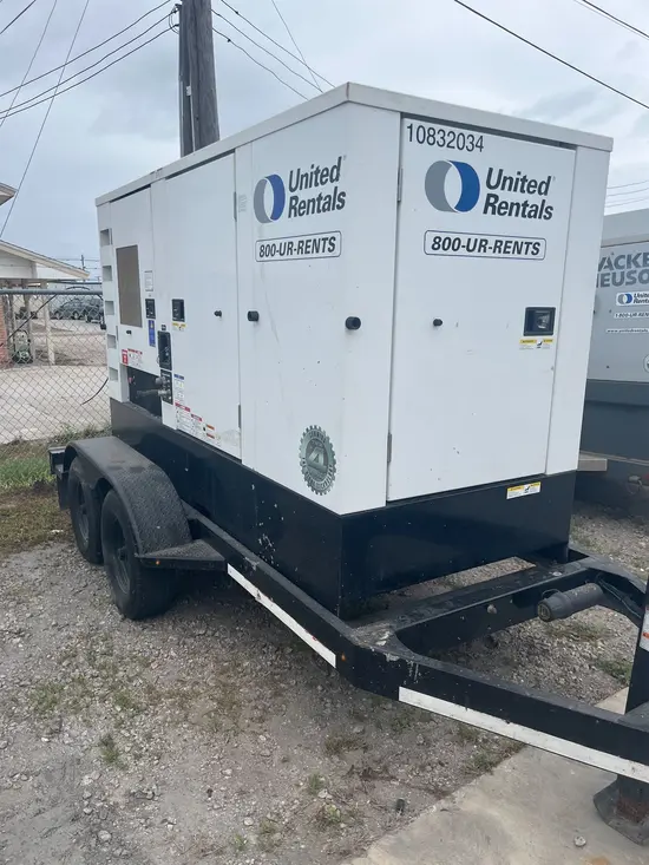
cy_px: 432
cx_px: 324
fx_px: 650
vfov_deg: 67.3
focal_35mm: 26
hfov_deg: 53.1
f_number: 1.6
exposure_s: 1/1477
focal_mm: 5.1
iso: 50
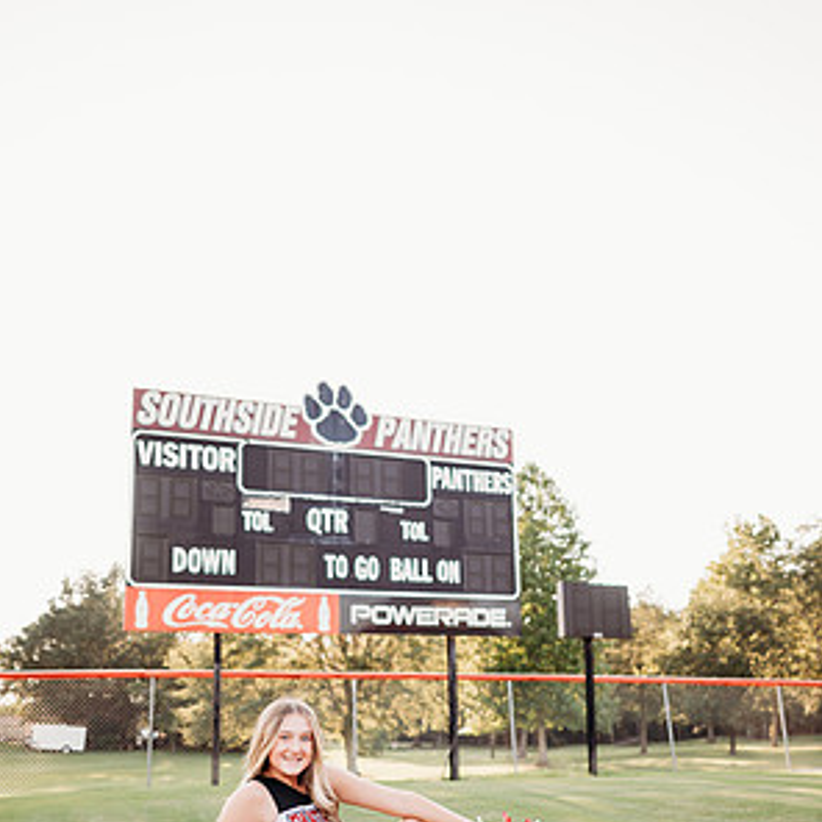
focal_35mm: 31
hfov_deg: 52.5
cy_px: 580
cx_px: 408
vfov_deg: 51.0
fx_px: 833
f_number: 2
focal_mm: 24
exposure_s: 1/500
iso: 125
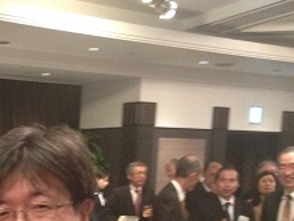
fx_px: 807
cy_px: 292
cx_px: -57
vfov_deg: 14.9
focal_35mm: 95
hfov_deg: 19.5
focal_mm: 4.28
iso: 320
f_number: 2.4
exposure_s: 1/20
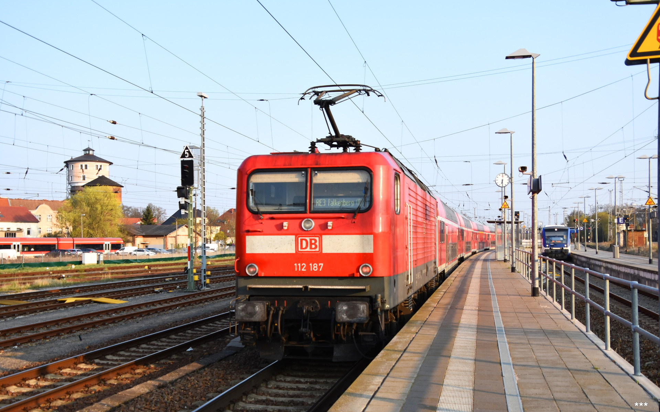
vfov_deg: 28.9
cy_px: 206
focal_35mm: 45
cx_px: 330
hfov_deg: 44.8
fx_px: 801
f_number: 4.5
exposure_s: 1/1250
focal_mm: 29
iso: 400
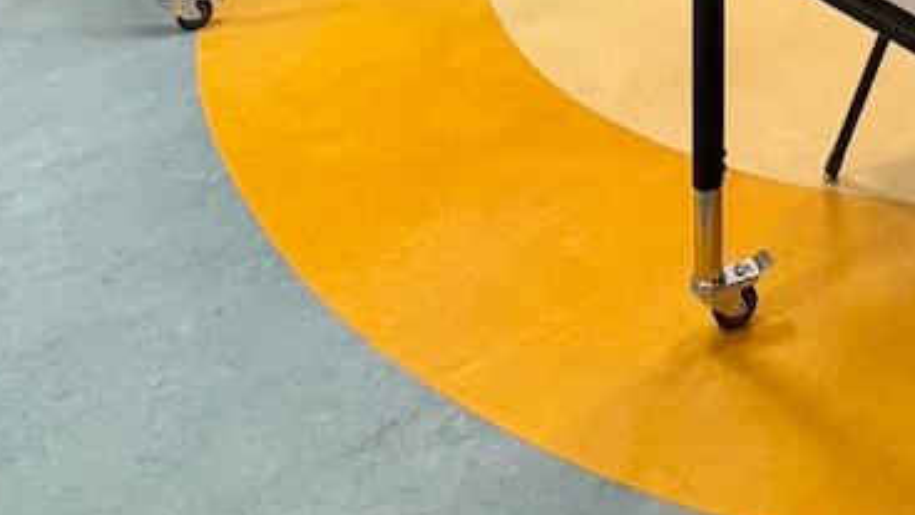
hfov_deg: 34.1
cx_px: 997
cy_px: -450
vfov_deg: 17.6
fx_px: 1286
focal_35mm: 53
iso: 250
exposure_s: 1/121
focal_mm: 2.22
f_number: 2.2
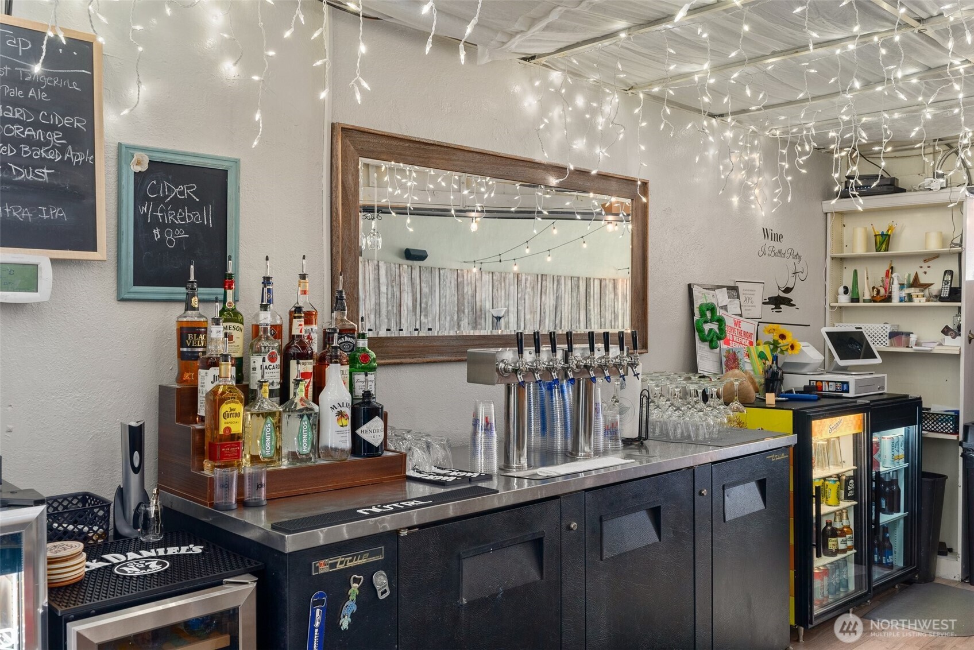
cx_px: 487
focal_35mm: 31
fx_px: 839
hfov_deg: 60.3
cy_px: 325
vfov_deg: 42.4
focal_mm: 31
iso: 500
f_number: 8
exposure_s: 2
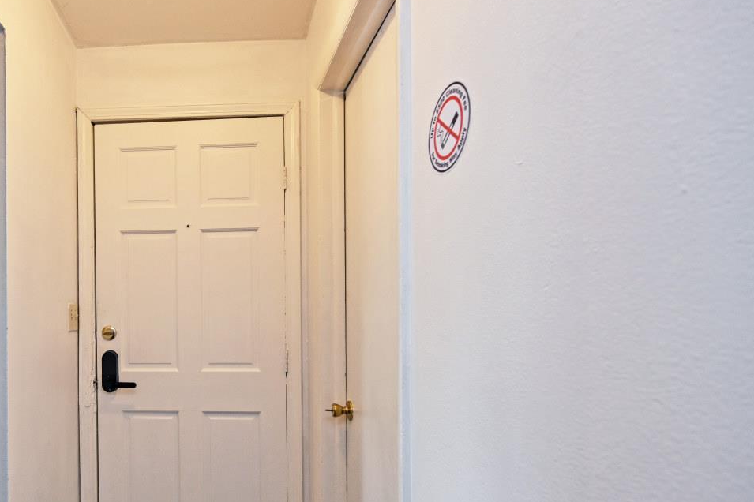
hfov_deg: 73.2
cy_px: 307
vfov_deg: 56.6
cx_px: 189
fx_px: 461
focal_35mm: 22
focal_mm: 14
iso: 320
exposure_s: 1/60
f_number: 4
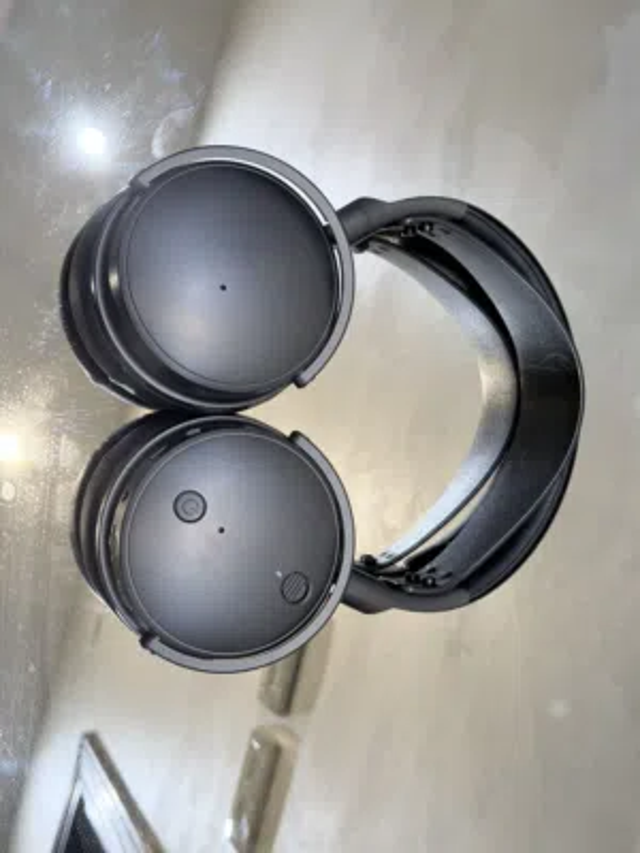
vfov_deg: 39.7
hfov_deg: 30.3
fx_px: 1183
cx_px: 320
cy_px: 426
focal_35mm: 48
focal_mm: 6.76
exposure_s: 1/100
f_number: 1.78
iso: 100
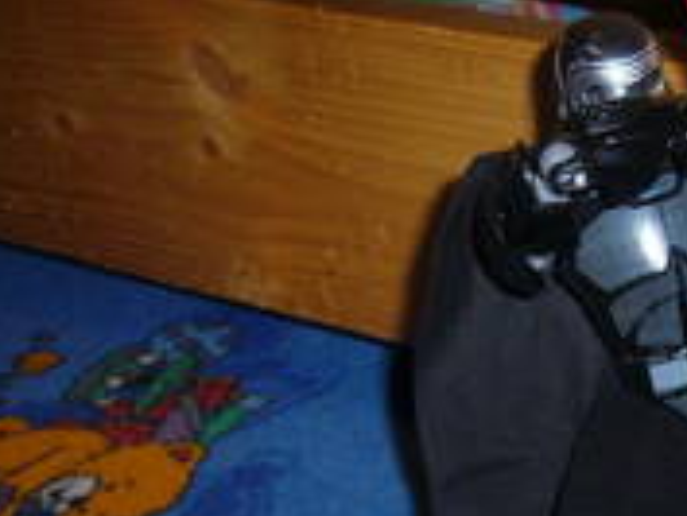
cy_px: 334
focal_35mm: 71
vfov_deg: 20.7
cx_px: 679
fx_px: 1410
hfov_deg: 26.0
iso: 100
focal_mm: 5.8
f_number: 2.8
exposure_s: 1/30
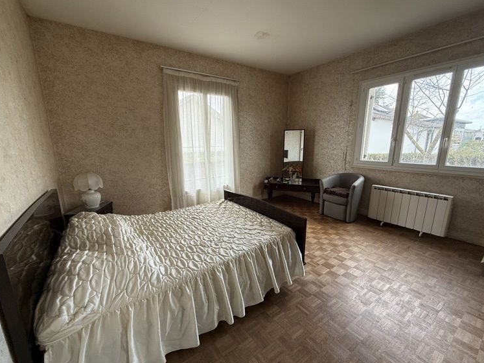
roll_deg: +1.5
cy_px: 186
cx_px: 240
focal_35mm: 15
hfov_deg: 98.2
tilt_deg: -12.6
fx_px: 210
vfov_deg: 81.7
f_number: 2.2
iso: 125
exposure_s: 1/99
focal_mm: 2.22
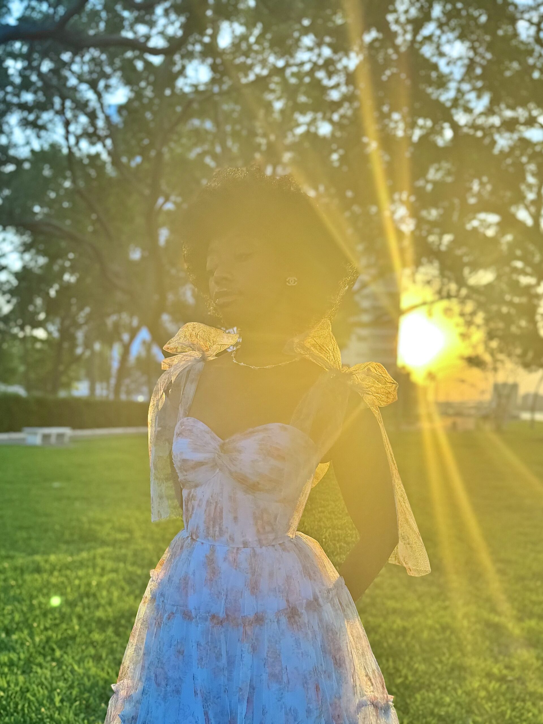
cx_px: 272
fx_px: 502
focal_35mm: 24
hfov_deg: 56.8
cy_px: 362
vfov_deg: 71.6
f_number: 1.78
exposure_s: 1/539
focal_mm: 6.76
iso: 80
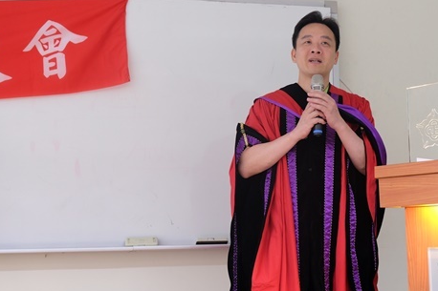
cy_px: 143
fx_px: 718
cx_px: 277
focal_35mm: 59
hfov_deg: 33.8
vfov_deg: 23.0
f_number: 3.6
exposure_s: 1/28
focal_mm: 30.2
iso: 1000
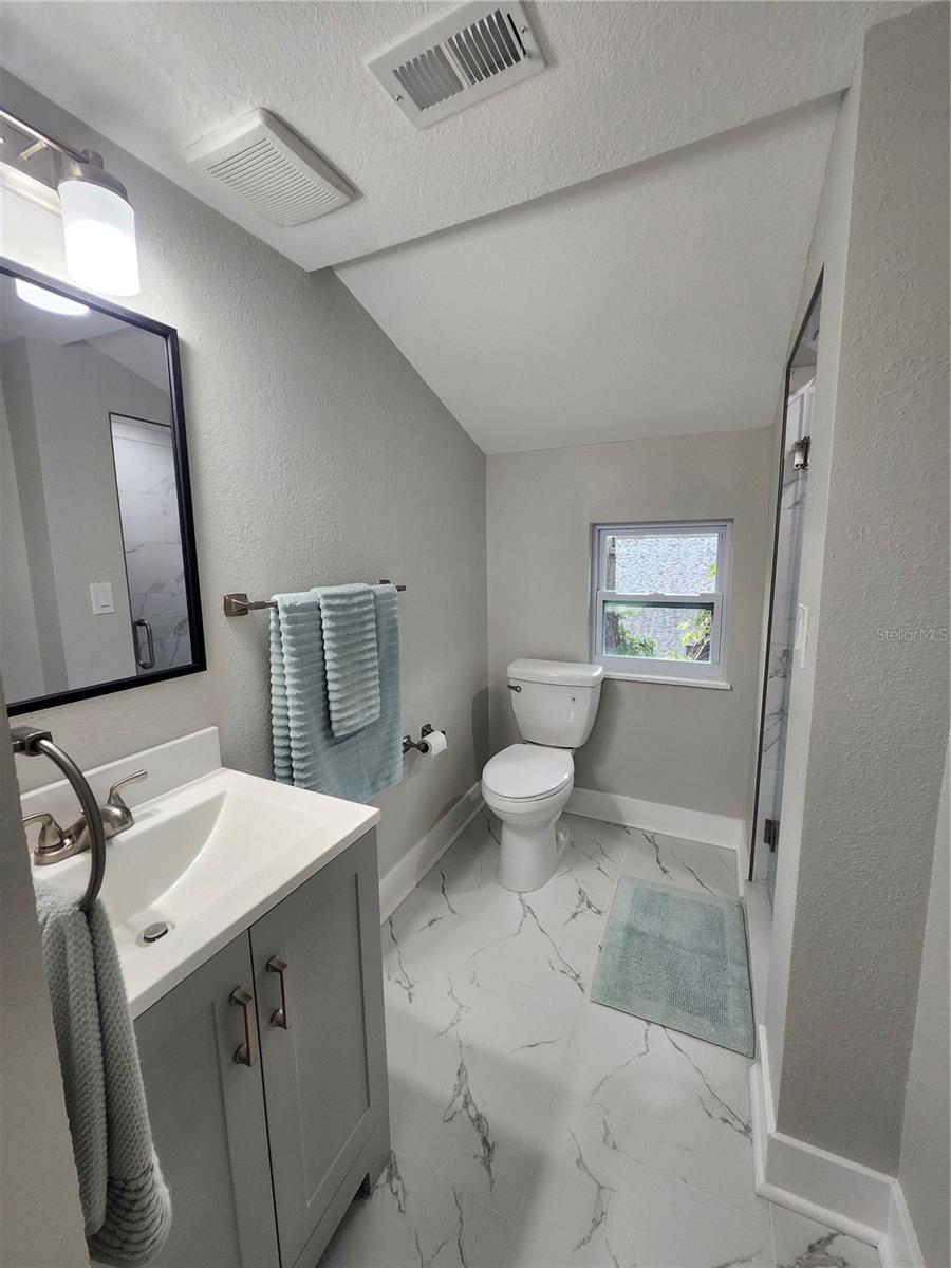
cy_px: 634
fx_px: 476
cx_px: 476
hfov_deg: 89.9
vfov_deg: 106.2
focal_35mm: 13
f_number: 2.2
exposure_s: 1/60
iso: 125
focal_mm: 1.74
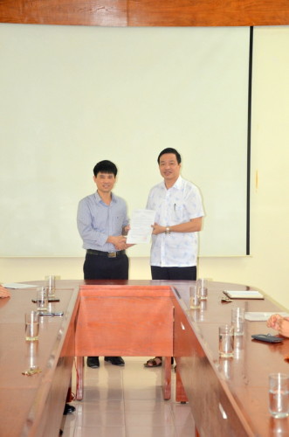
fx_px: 871
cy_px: 218
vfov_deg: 28.1
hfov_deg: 18.8
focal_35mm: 72
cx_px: 144
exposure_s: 1/60
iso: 1000
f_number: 5
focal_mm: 48
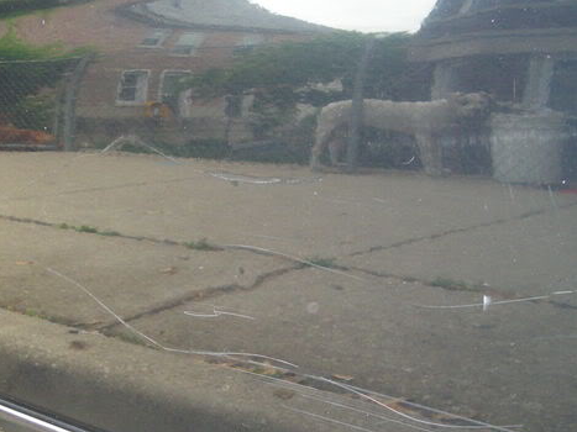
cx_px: 194
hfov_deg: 31.9
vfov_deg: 24.4
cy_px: 260
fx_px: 1000
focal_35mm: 60
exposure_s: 1/60.1
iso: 218
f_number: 2.8
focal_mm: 5.7
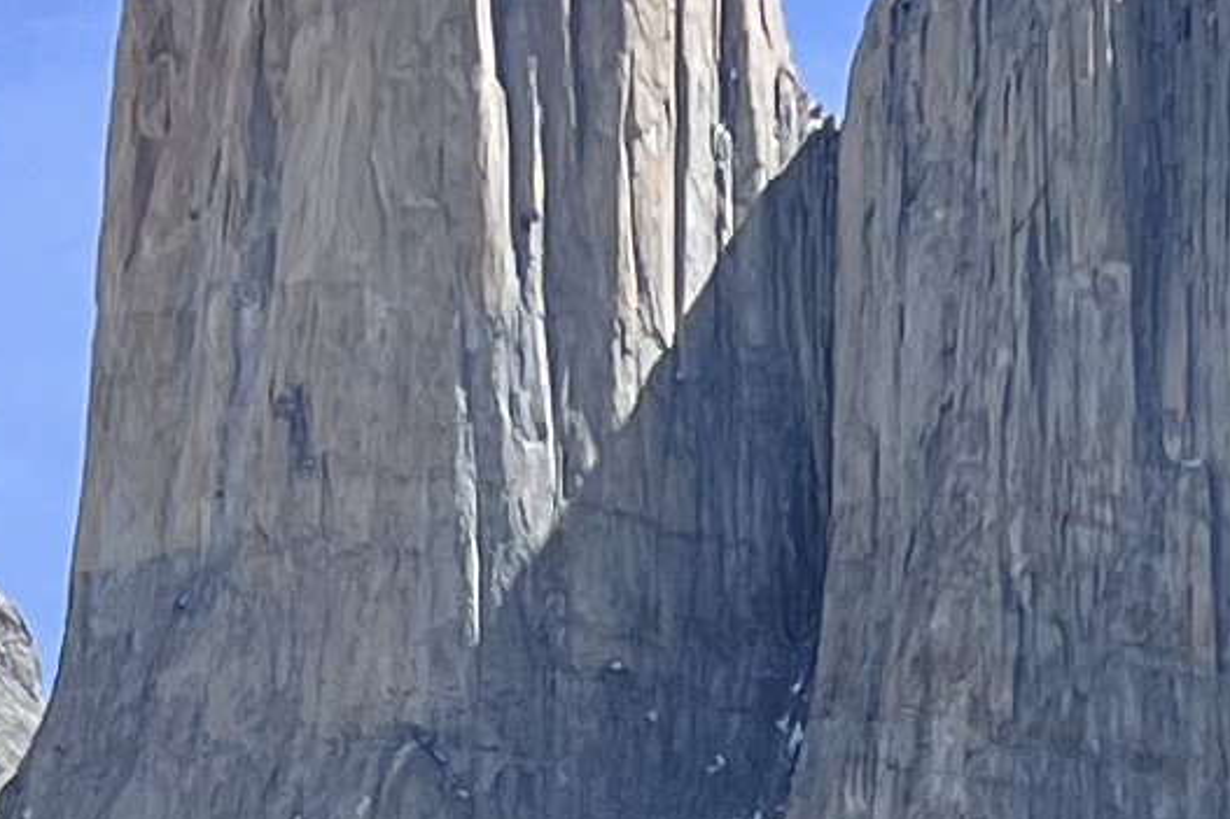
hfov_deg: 9.9
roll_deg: -2.5
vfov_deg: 6.1
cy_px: 2606
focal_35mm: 207
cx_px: 490
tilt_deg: +6.0
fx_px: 7070
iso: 50
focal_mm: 5.7
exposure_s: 1/5882
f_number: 1.5
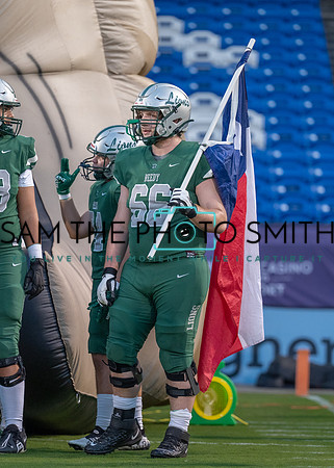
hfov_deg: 5.3
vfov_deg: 7.4
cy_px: 236
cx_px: 152
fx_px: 3631
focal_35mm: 273
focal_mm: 167
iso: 2000
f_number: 2.8
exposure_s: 1/1000
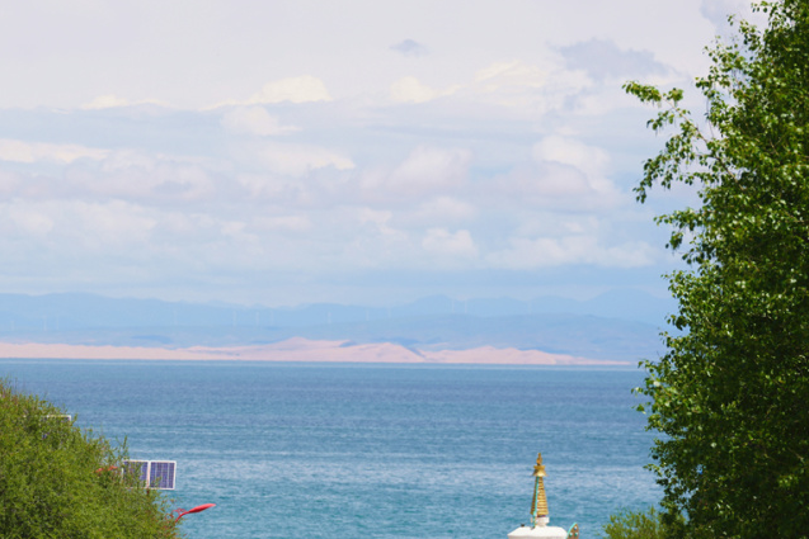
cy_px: 379
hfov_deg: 6.6
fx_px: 7057
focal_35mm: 314
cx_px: 226
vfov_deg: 4.4
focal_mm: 200
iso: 100
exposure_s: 1/1000
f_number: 5
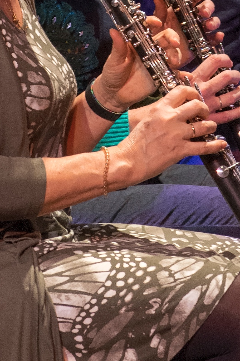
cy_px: -58
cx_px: 296
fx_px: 5112
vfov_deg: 4.0
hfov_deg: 2.7
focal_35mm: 511
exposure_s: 1/60
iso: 400
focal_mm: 90
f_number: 5
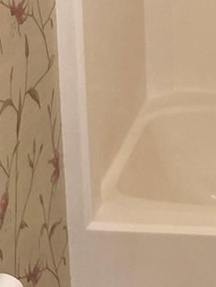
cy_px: -57
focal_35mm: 103
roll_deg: -1.0
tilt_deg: -11.7
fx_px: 856
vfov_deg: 18.1
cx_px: 279
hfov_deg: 13.8
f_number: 1.8
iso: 100
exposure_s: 1/60
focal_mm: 3.99
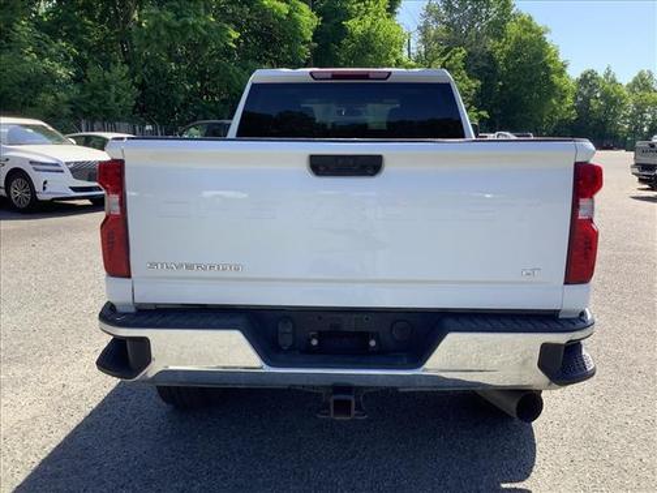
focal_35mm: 31
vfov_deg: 45.4
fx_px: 588
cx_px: 328
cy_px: 246
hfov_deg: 58.4
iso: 25
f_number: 2.4
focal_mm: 3.3
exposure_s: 1/519
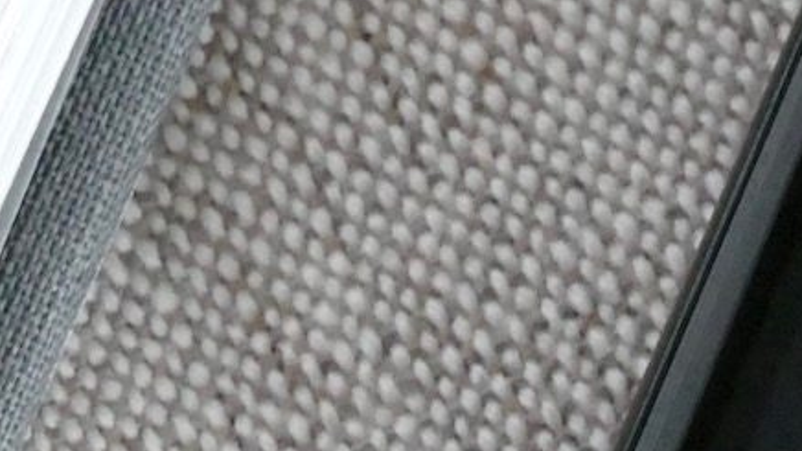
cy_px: 485
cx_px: 925
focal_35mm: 917
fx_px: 19496
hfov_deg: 2.4
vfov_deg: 1.3
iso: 1600
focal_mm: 69.6
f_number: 8
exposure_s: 1/100
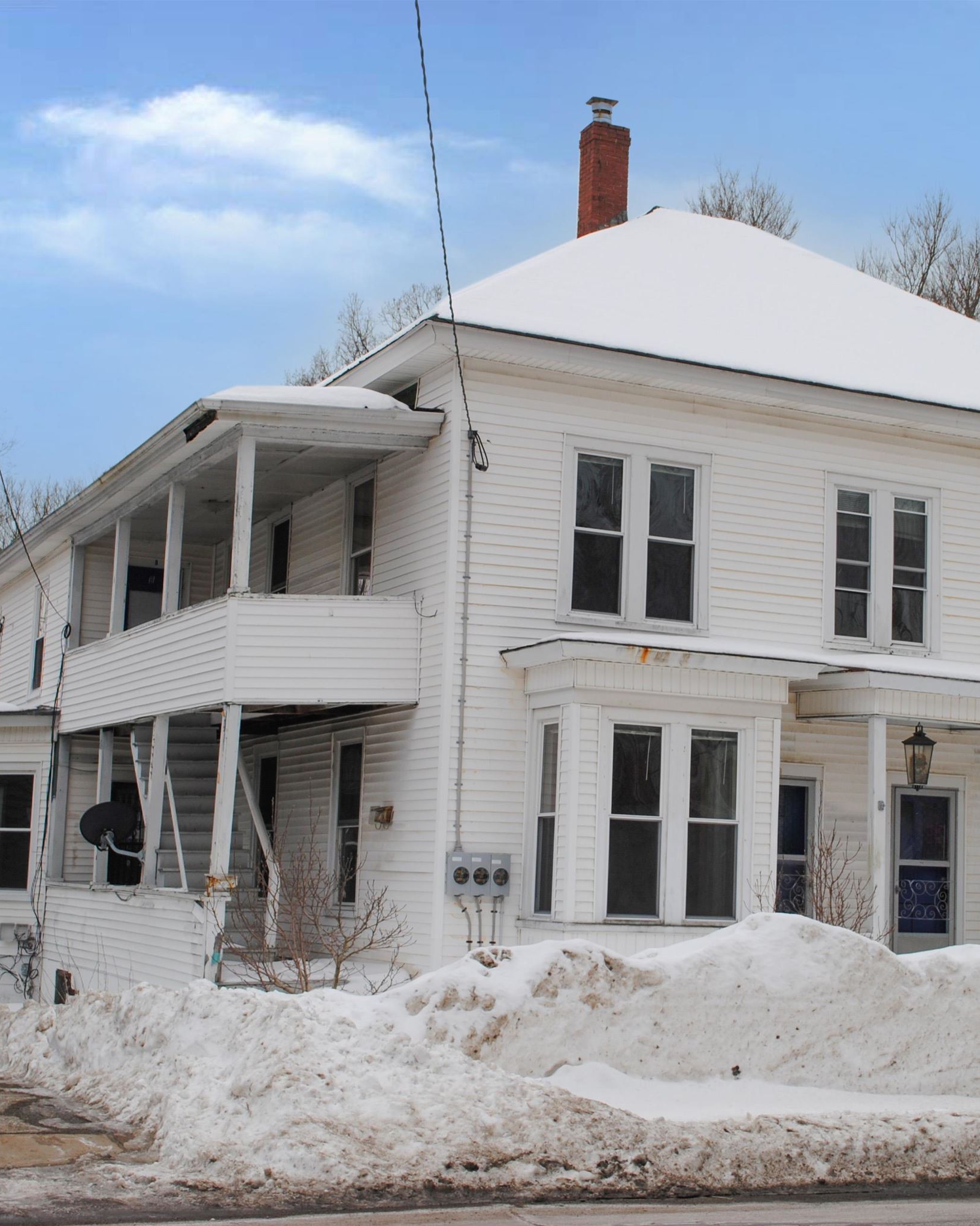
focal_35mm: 55
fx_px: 1994
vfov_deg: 34.2
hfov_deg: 27.5
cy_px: 615
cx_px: 611
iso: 100
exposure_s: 1/250
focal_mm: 26
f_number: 8
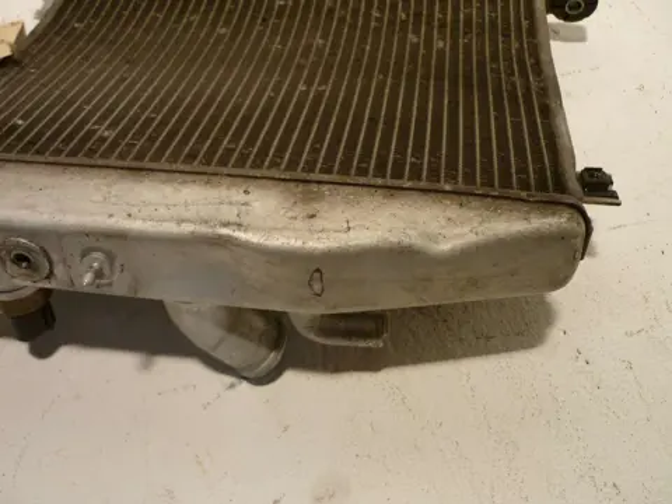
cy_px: 252
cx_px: 336
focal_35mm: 33
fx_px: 641
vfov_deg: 42.9
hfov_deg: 55.4
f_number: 2.8
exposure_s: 1/30
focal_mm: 5.5
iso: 125
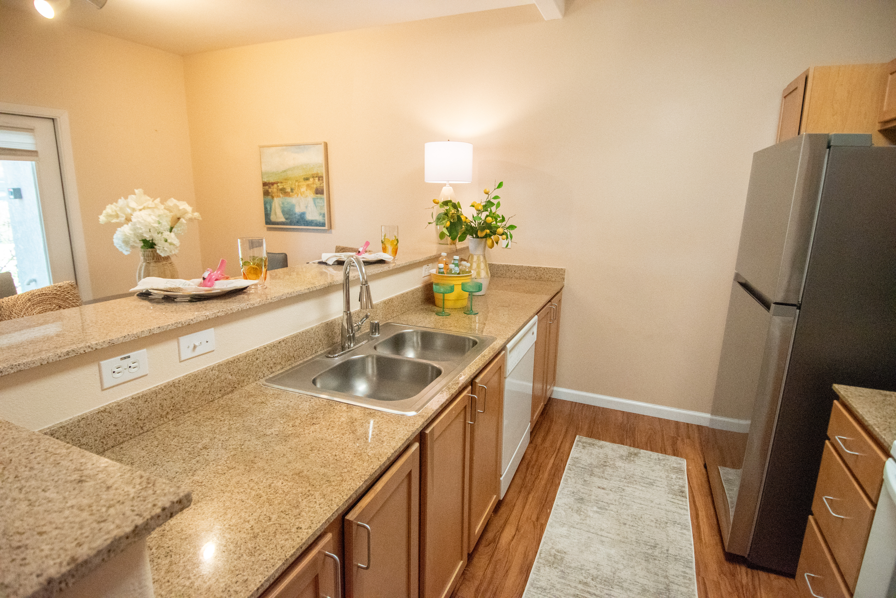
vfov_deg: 67.4
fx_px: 448
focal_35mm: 18
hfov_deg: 90.0
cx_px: 448
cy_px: 299
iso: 3200
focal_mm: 12
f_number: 4
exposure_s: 1/500
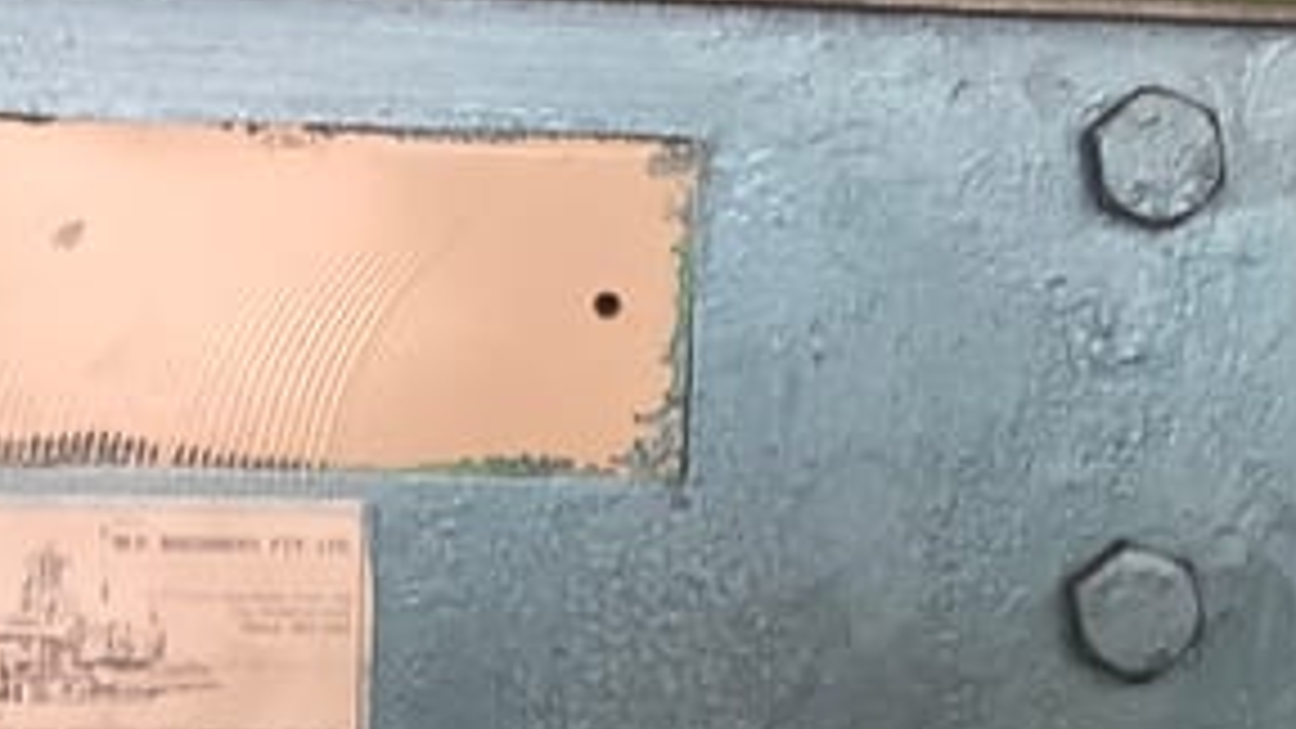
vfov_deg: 13.4
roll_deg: -2.6
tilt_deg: -6.0
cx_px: 814
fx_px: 3093
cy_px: 468
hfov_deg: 23.6
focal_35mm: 90
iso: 160
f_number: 2.4
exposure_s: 1/50
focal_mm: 3.3
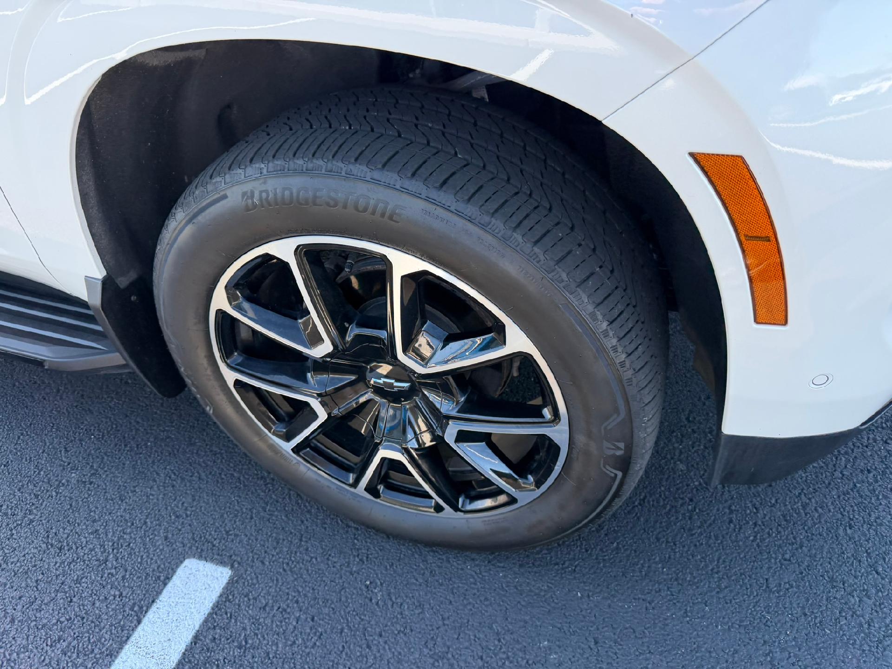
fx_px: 618
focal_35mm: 24
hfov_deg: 71.6
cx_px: 446
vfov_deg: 56.8
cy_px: 334
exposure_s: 1/517
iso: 100
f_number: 1.78
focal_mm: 6.76
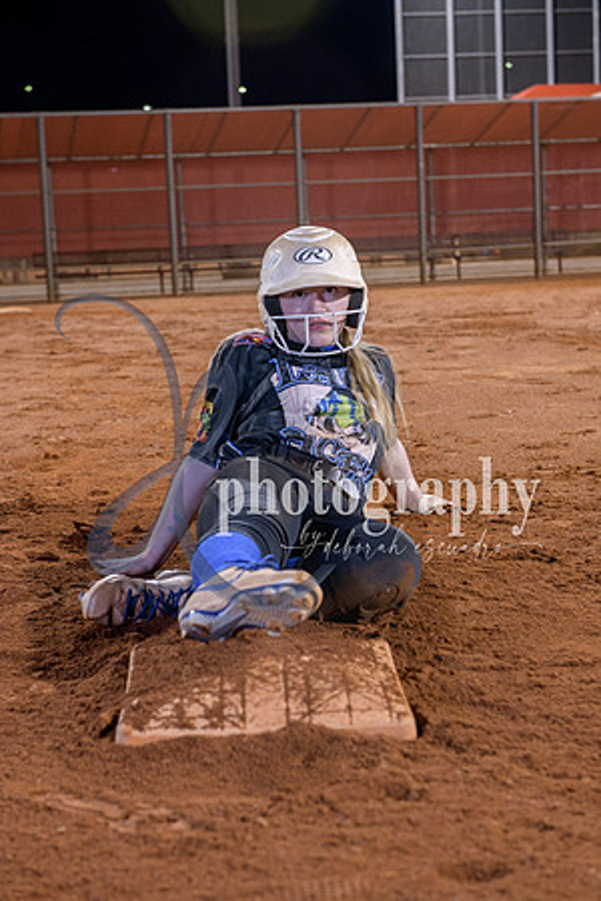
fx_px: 1753
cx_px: 300
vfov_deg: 28.8
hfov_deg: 19.5
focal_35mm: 70
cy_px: 450
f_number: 5
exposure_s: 1/80
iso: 2000
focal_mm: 70
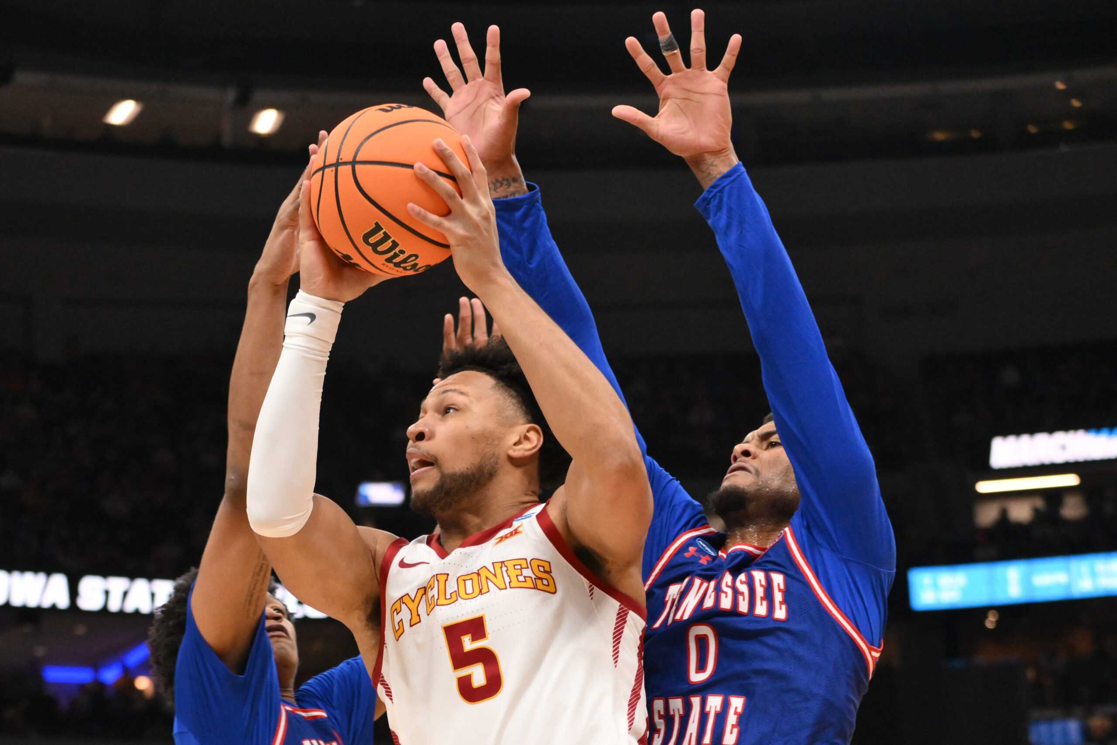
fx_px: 2172
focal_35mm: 70
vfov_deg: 19.5
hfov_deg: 28.8
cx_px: 558
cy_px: 372
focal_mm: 70
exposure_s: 1/1600
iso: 3200
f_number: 4
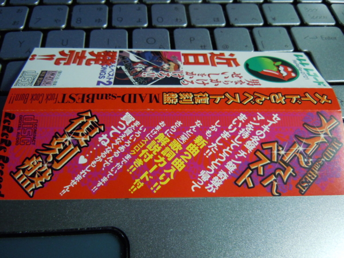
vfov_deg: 46.8
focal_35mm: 30
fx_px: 298
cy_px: 129
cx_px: 172
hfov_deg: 60.0
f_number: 3.5
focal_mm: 5.4
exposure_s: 1/40
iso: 400
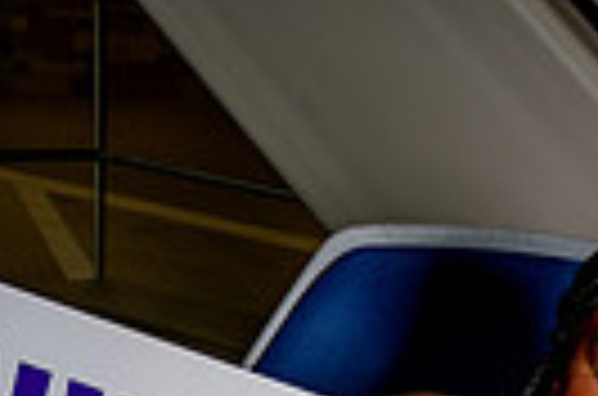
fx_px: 1856
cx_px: 342
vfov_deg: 10.3
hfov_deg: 18.3
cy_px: 1008
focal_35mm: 112
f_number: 8
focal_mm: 33
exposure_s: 1/125
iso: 250
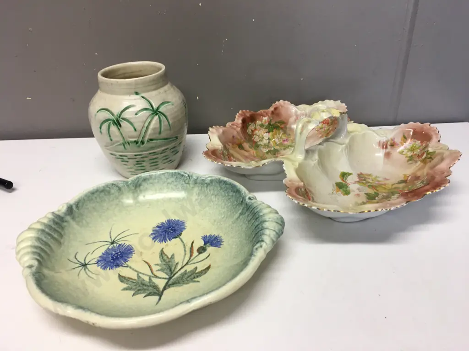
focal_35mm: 29
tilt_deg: -26.0
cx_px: 234
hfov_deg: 61.7
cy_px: 176
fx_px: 393
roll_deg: +2.2
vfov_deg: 48.2
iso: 32
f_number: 2.2
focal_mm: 4.15
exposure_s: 1/33
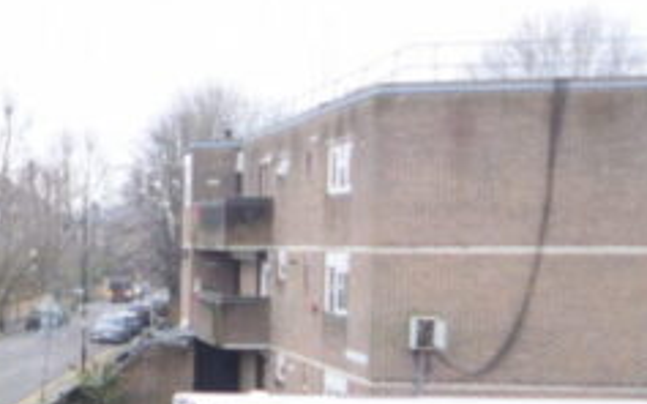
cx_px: -221
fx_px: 1093
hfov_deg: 27.0
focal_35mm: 62
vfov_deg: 20.7
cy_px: 311
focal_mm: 8
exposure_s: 1/125
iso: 400
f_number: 5.6
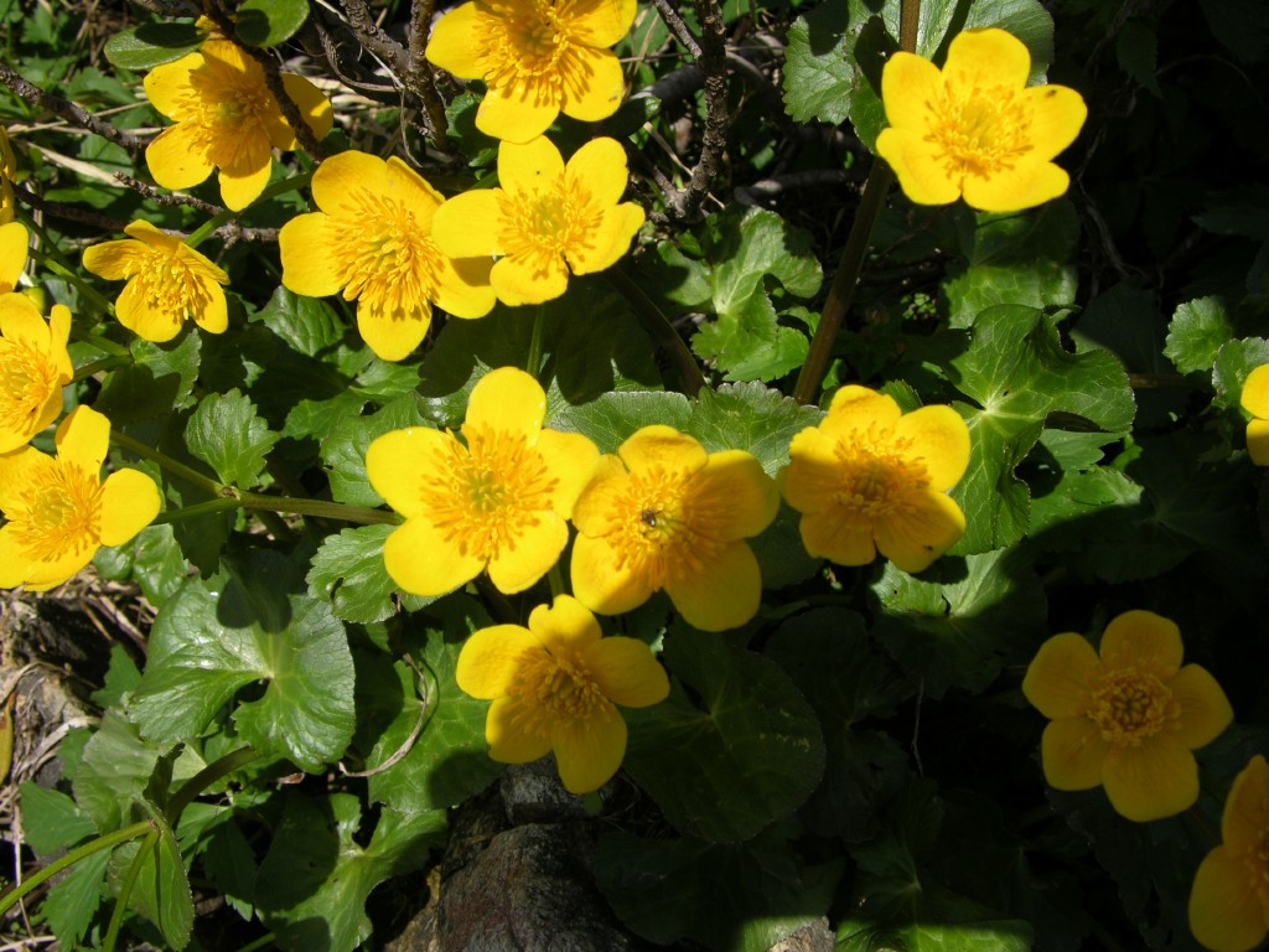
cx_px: 634
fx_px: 1283
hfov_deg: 52.6
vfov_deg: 40.7
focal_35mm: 35
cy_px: 476
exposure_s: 1/266
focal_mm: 8.9
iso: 50
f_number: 6.3
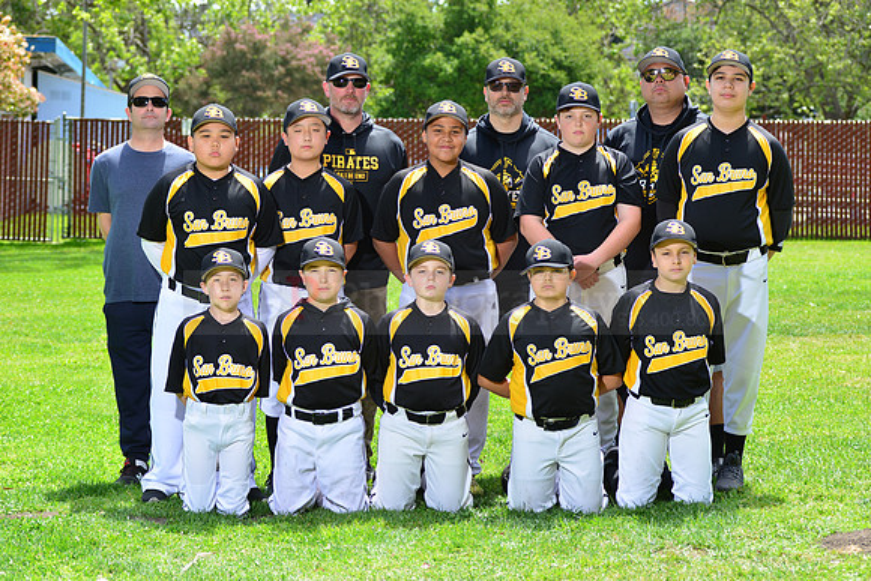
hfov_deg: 21.5
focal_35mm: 95
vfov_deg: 14.4
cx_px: 436
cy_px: 290
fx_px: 2299
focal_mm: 95
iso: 200
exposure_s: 1/200
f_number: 8
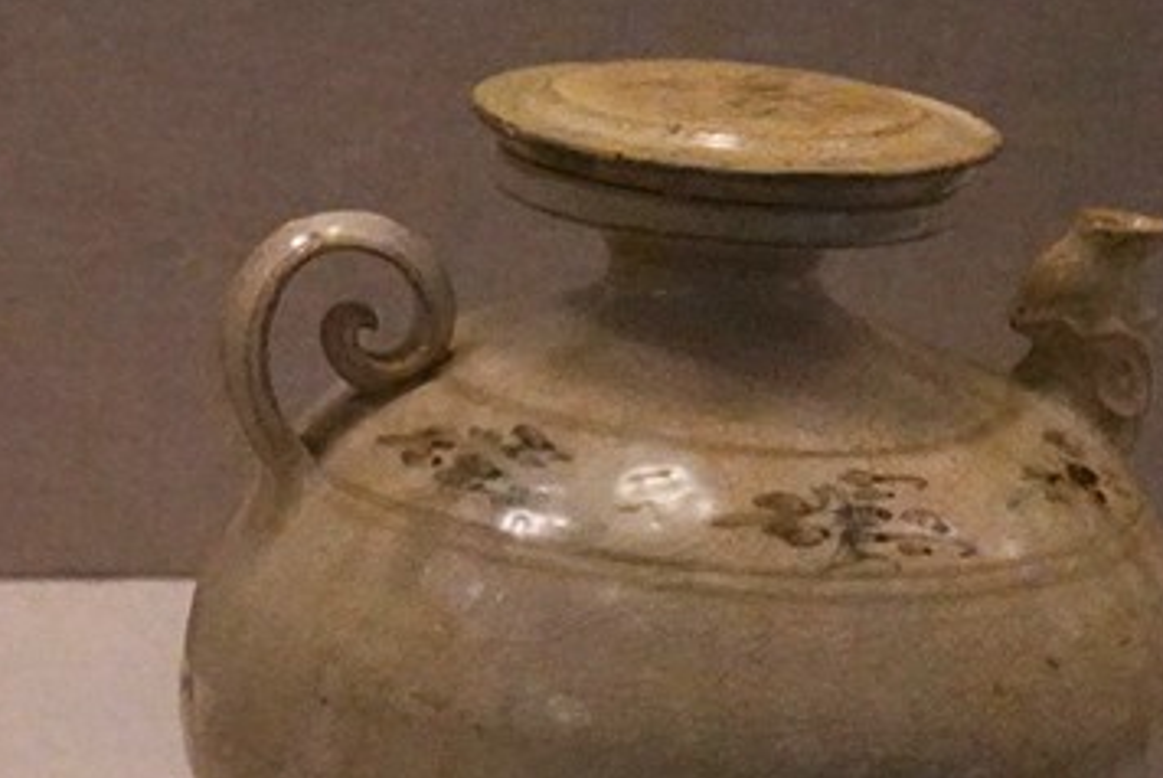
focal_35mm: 219
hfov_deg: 8.5
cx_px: -1738
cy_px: -141
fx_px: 7080
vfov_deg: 6.3
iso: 8000
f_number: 5.6
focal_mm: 39
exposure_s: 1/100
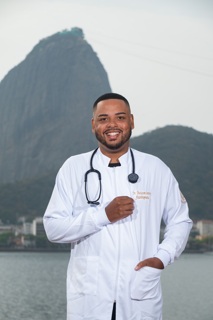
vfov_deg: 19.4
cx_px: 106
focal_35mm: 105
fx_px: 931
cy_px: 160
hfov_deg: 13.1
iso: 64
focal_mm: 105
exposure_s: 1/200
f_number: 8
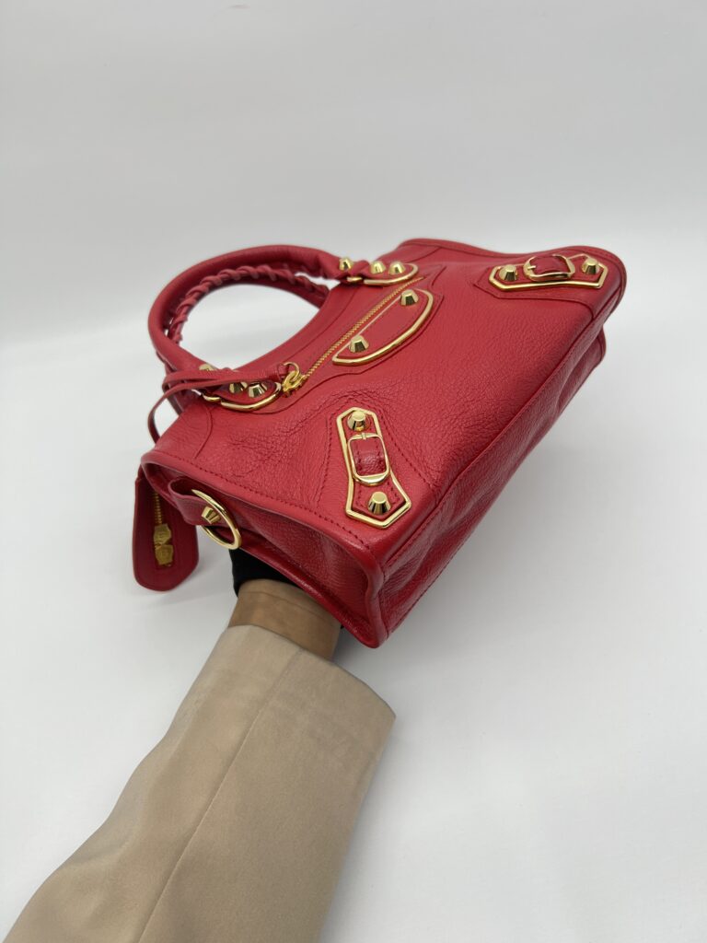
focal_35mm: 26
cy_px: 472
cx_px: 354
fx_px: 708
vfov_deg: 67.3
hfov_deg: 53.1
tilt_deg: -45.8
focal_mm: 5.7
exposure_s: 1/100
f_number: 1.5
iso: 32
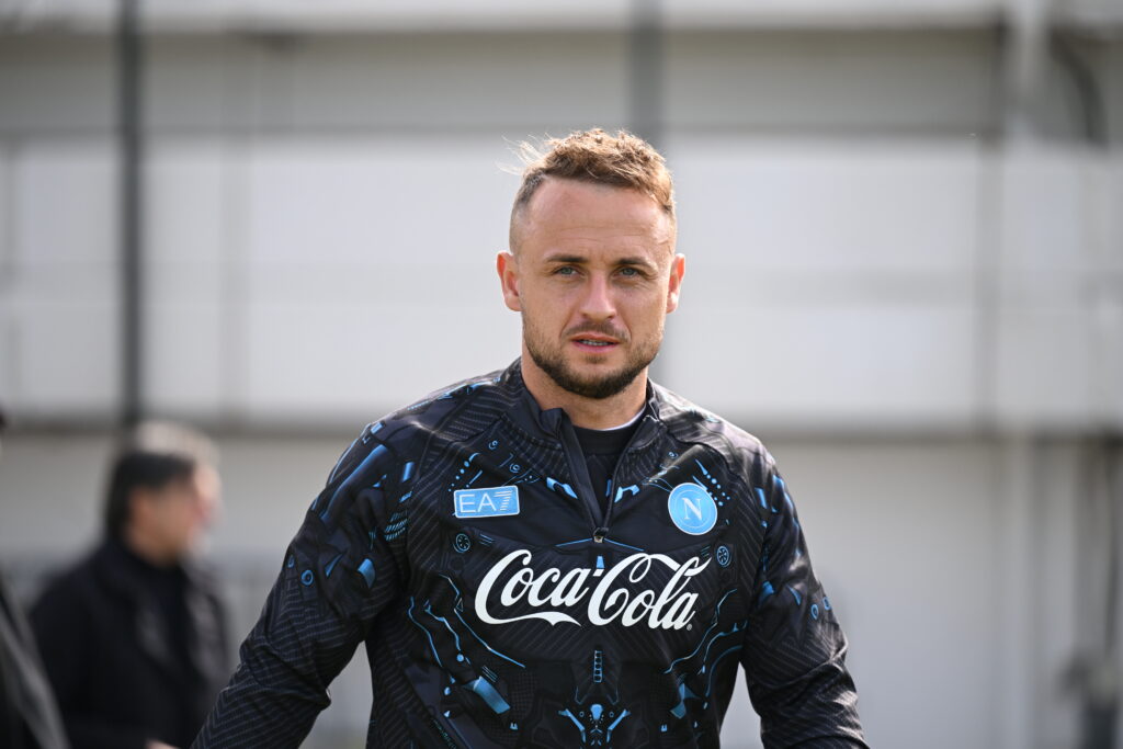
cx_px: 562
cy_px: 374
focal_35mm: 185
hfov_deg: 11.1
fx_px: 5771
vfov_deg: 7.4
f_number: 2.8
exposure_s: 1/2500
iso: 400
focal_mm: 185
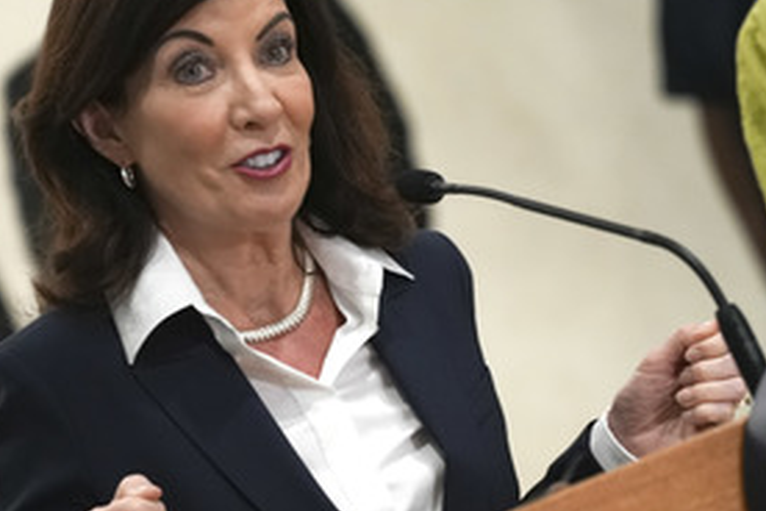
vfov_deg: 3.8
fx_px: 7659
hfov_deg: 5.7
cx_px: 427
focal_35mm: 360
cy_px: 286
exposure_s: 1/400
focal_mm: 221
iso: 6400
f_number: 5.6
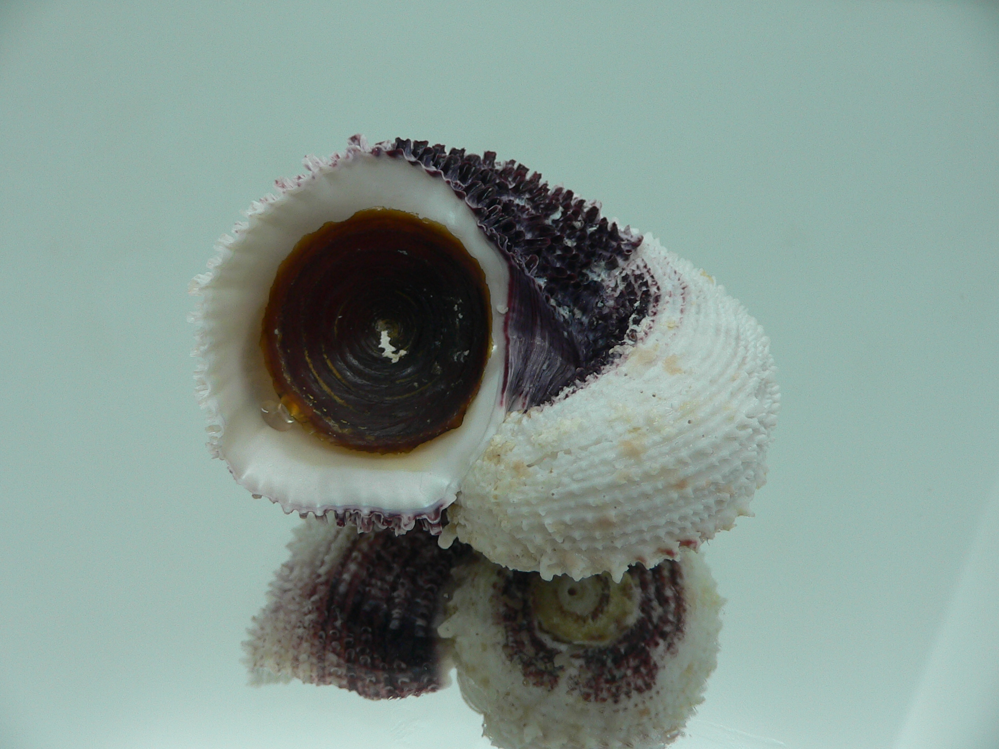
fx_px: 1068
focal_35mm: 37
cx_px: 486
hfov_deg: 50.1
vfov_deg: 38.7
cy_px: 381
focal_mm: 4.6
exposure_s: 1/60
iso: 80
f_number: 2.8
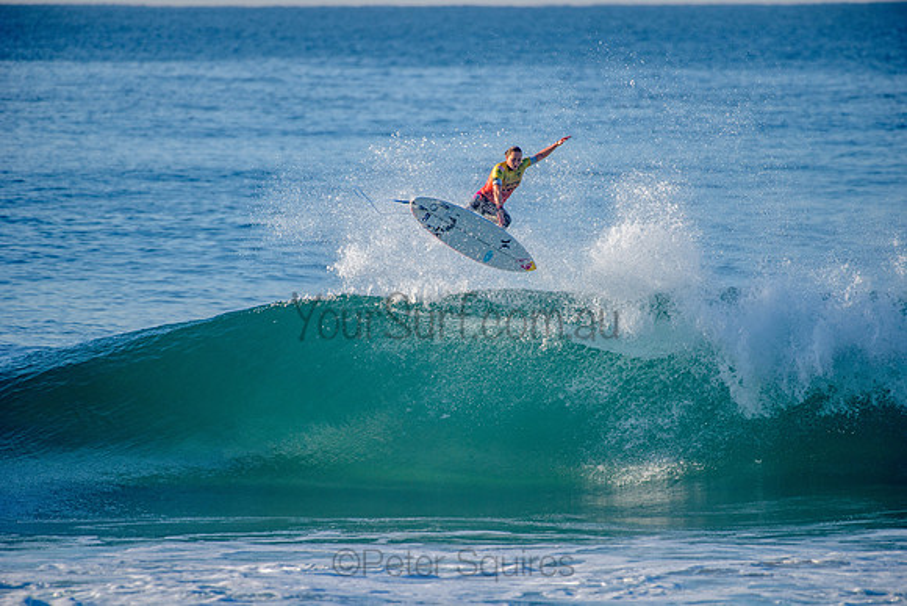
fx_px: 12600
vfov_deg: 2.8
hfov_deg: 4.1
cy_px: 303
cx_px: 454
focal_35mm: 500
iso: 250
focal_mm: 500
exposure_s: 1/1600
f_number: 5.6
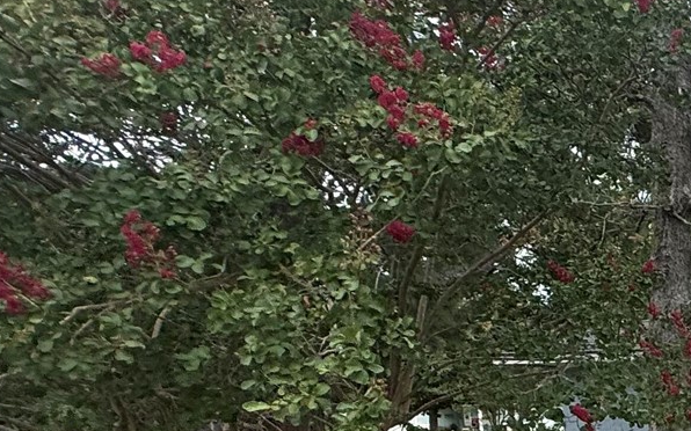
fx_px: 960
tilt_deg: -6.7
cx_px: 1061
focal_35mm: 51
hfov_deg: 26.8
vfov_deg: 23.2
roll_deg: +1.0
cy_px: 513
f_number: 2.2
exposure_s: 1/701
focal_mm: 2.22
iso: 64
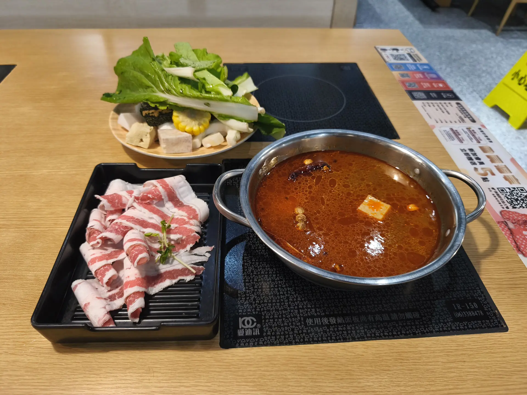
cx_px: 264
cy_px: 198
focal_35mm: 23
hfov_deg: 73.9
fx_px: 350
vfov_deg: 58.9
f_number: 1.65
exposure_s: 1/60
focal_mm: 6.18
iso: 640
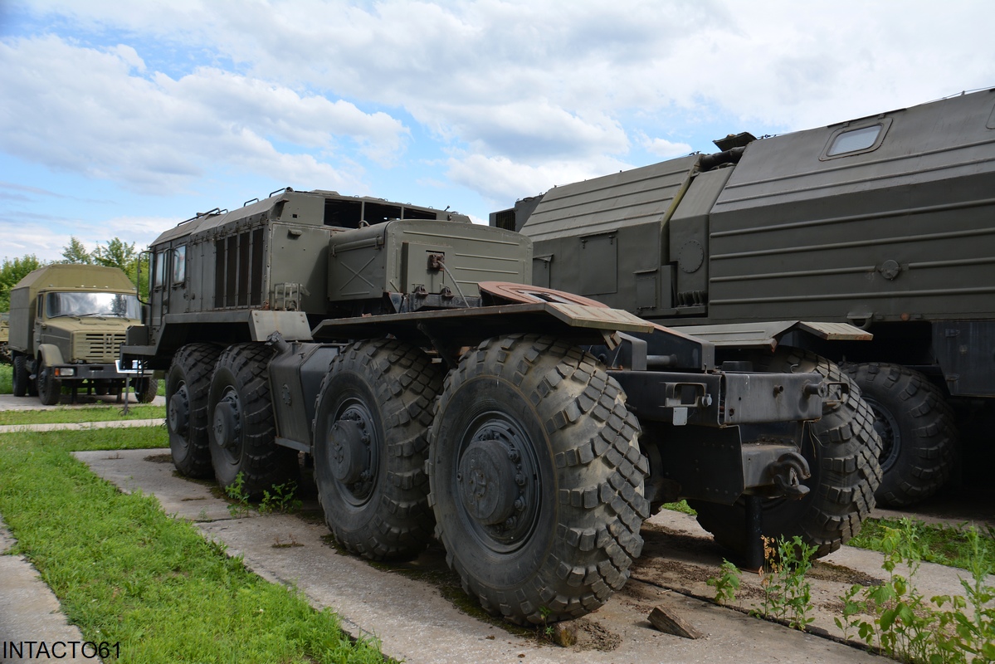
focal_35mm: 33
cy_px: 332
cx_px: 498
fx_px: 912
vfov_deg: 40.0
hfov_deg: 57.2
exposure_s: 1/250
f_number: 8
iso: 180
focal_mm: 22
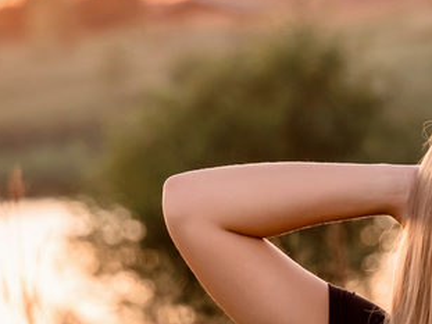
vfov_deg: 4.4
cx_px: 420
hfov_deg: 6.0
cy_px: 570
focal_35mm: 332
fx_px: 4142
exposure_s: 1/200
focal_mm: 105
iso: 250
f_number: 4
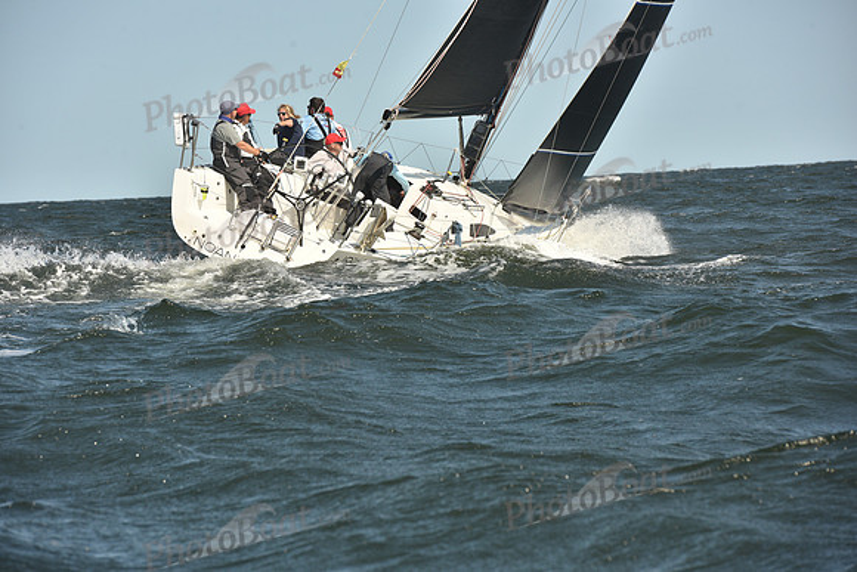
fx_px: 4762
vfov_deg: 6.9
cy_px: 286
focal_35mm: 200
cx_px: 428
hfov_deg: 10.3
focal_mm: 200
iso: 250
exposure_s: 1/800
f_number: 9
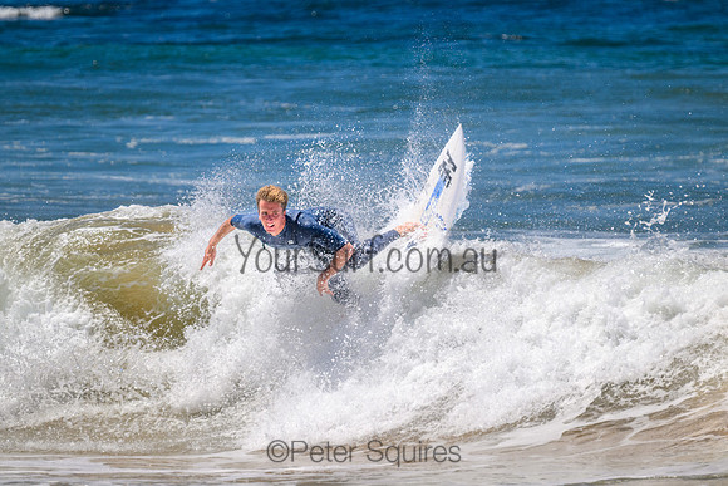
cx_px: 364
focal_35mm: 680
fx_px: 13754
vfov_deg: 2.0
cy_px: 243
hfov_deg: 3.0
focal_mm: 680
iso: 560
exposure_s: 1/2000
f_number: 11
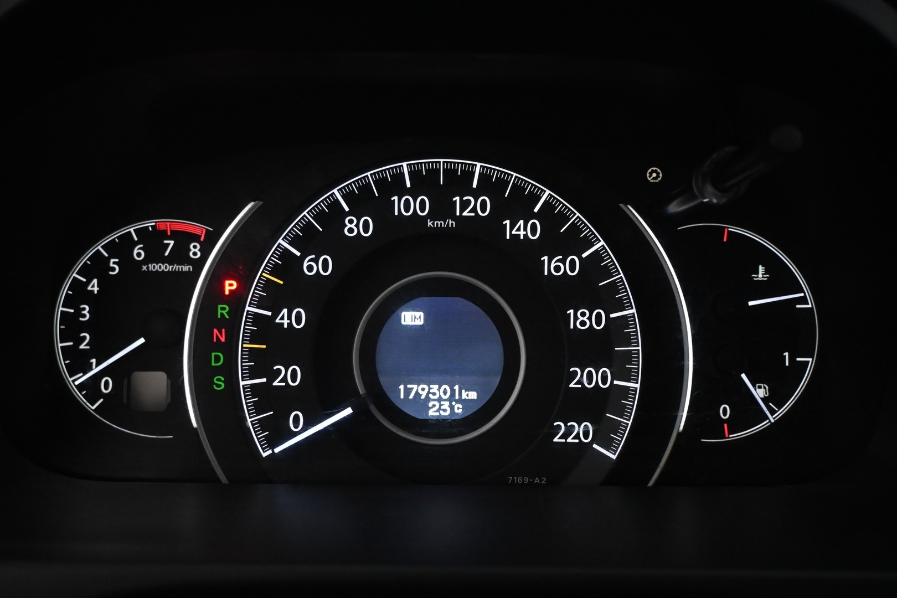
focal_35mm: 34
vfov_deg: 39.1
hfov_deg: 56.1
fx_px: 841
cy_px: 299
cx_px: 448
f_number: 4
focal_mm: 22.5
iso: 3200
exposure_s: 1/80
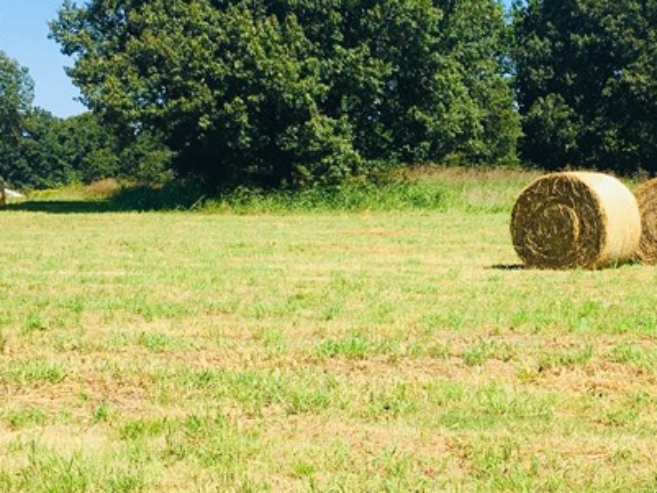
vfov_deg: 19.9
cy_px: 249
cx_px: 598
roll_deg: -0.6
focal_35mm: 74
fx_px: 1405
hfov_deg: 25.5
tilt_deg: +1.2
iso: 25
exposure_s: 1/1148
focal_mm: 4.15
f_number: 2.2
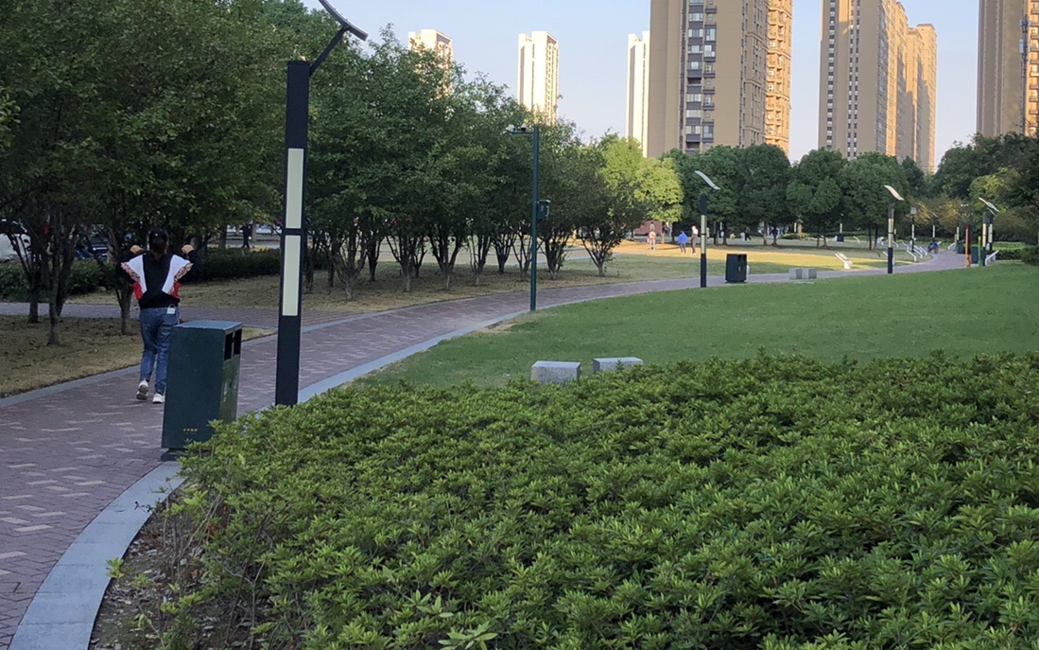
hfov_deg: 37.5
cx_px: 545
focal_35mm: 54
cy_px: 210
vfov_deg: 23.9
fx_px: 1529
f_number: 1.8
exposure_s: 1/827
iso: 20
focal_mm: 3.99
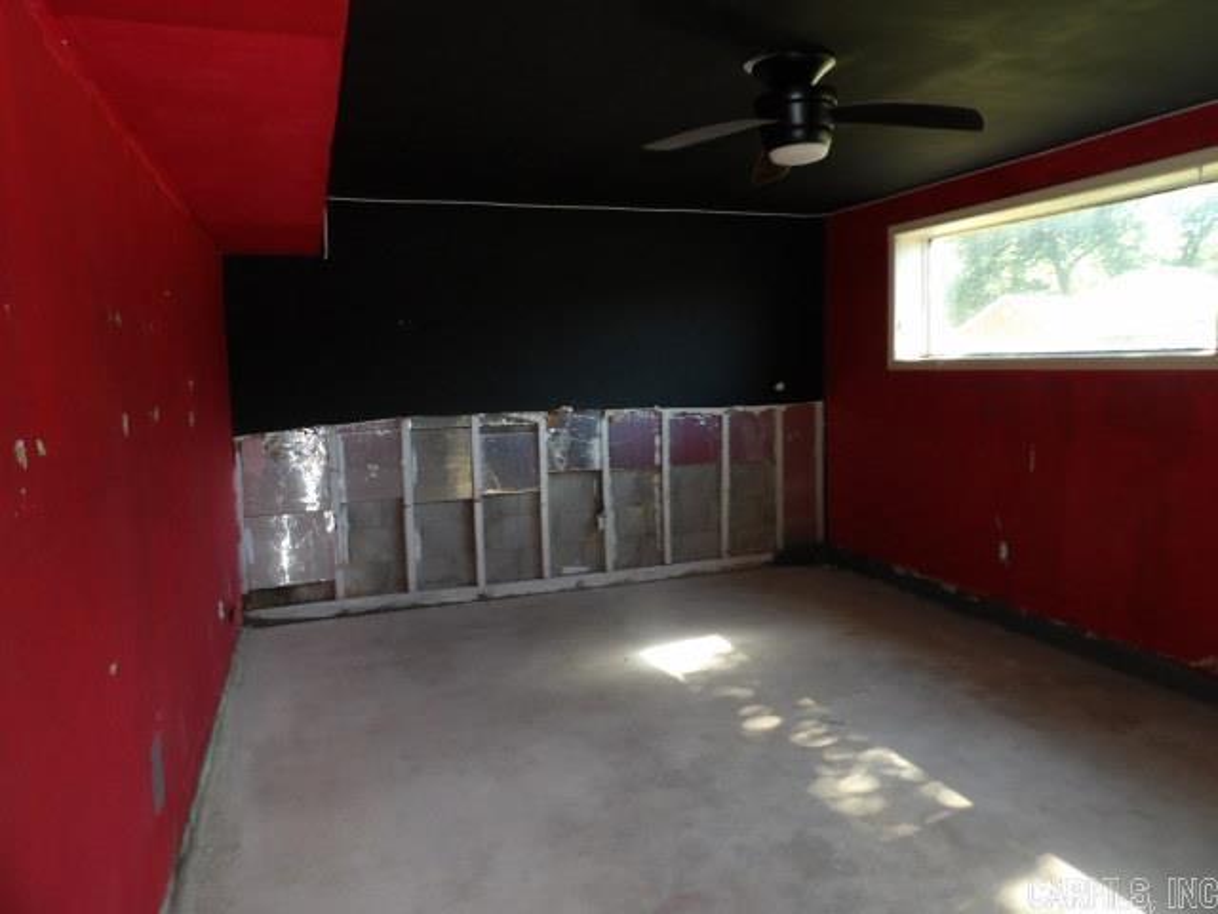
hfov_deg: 71.6
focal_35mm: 24
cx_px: 609
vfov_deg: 56.8
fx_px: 844
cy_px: 457
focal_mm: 4.3
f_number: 3.2
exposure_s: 1/33
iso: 200
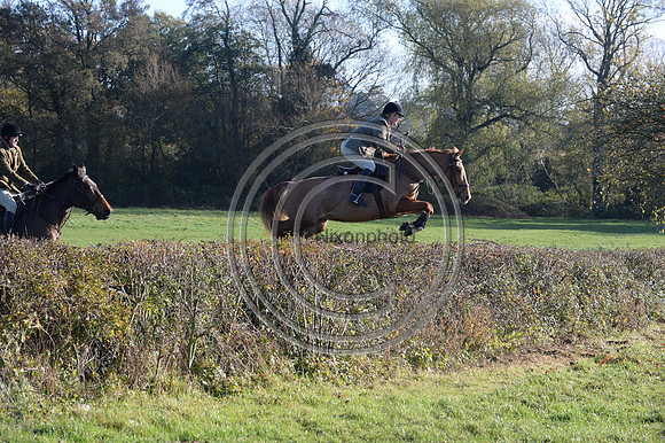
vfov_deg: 15.9
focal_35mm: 86
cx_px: 332
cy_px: 222
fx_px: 1588
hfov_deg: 23.7
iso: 1000
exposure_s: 1/1250
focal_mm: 86
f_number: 5.6
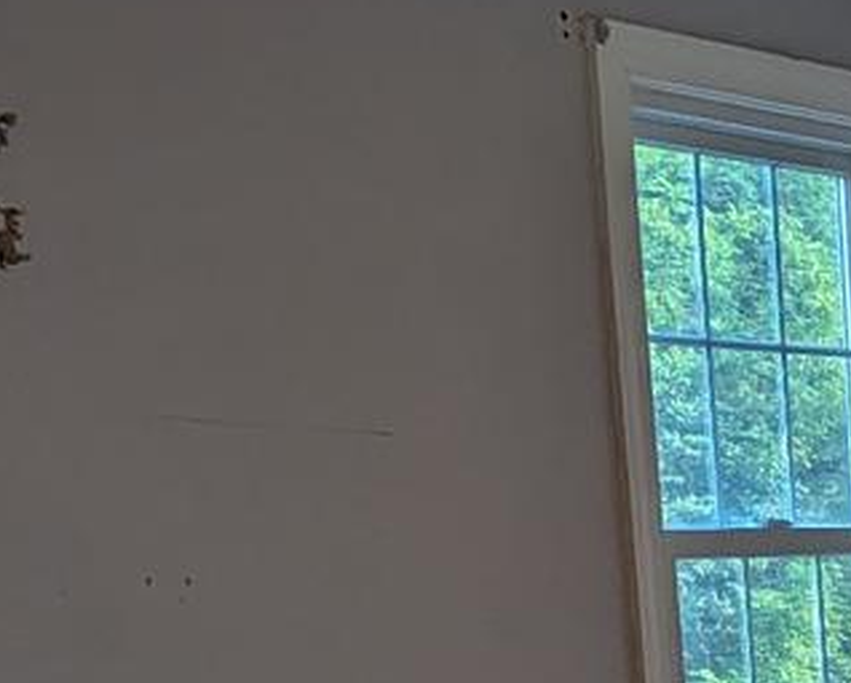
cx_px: 1528
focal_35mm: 106
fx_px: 2672
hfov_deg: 15.5
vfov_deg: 13.5
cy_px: 1112
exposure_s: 1/120
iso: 109
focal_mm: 4.53
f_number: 1.7
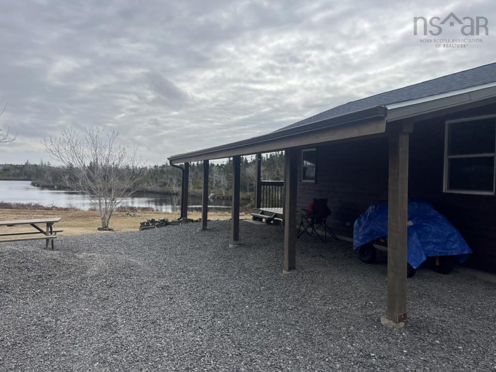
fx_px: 373
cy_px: 186
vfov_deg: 53.1
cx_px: 248
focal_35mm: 26
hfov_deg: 67.3
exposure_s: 1/5556
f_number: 1.6
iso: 50
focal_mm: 5.1
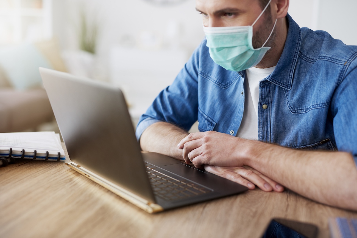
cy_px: 119
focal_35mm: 50
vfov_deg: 27.0
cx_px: 178
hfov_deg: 39.6
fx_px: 496
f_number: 2.2
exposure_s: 1/125
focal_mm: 50
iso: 160
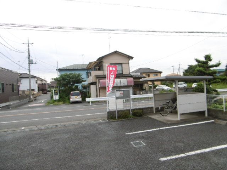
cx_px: 114
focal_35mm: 24
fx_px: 157
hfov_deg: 71.6
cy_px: 85
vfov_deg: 56.8
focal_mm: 4.3
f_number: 3.1
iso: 100
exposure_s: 1/200
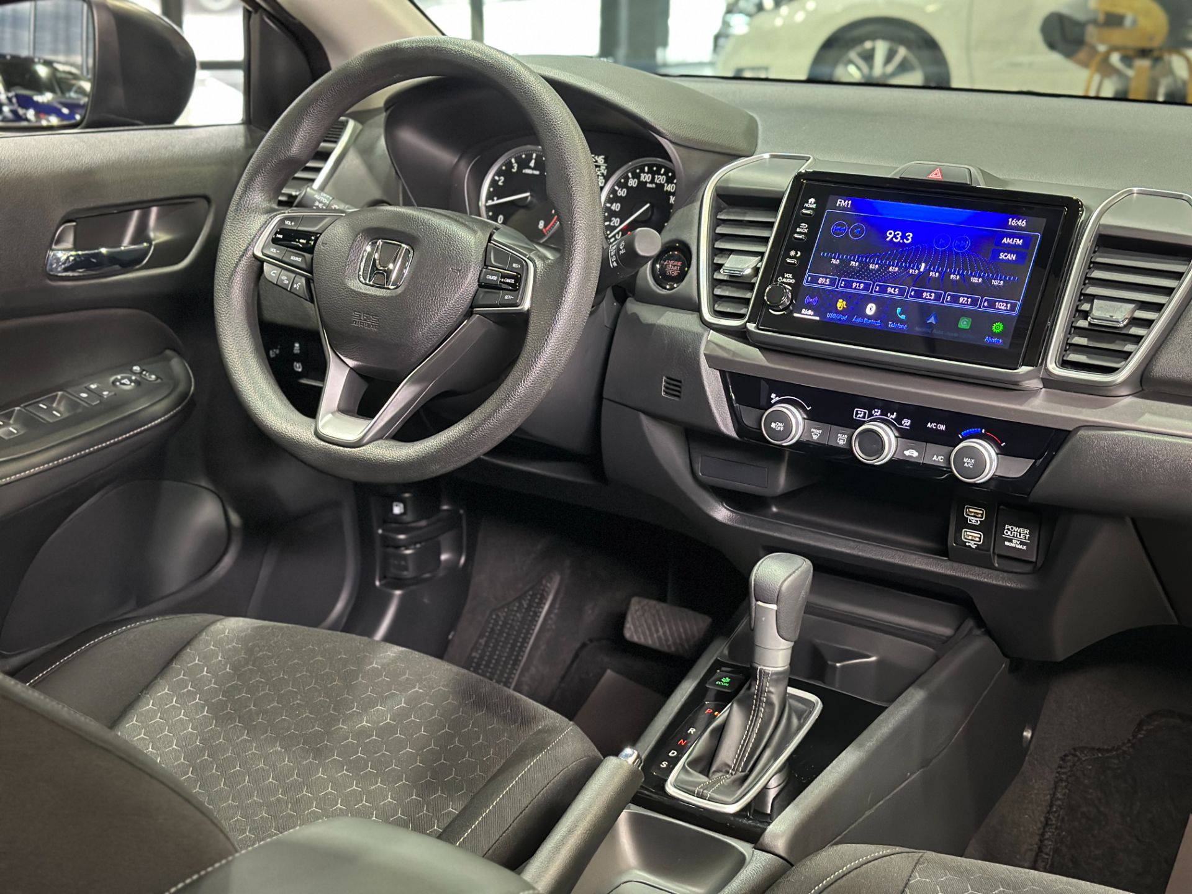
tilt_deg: -18.6
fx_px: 1653
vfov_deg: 30.3
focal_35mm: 48
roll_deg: -1.2
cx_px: 596
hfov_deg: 39.7
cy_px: 447
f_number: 1.78
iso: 800
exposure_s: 1/38
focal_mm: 6.86
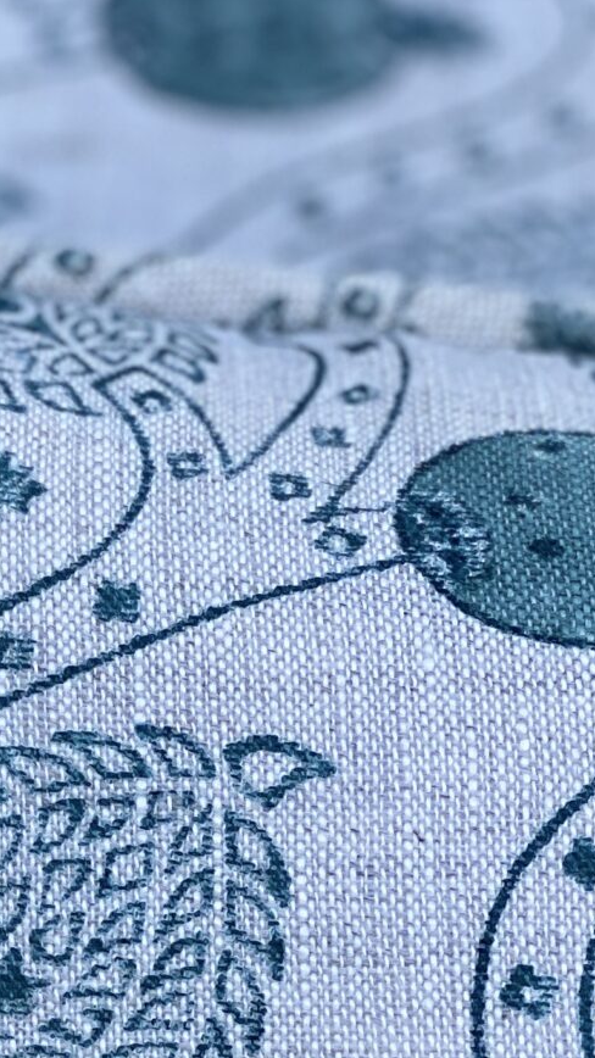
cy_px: 1029
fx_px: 4686
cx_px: -493
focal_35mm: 167
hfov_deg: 7.1
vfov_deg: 12.7
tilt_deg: -22.9
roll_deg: -3.0
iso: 20
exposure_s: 1/122
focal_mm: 6
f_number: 2
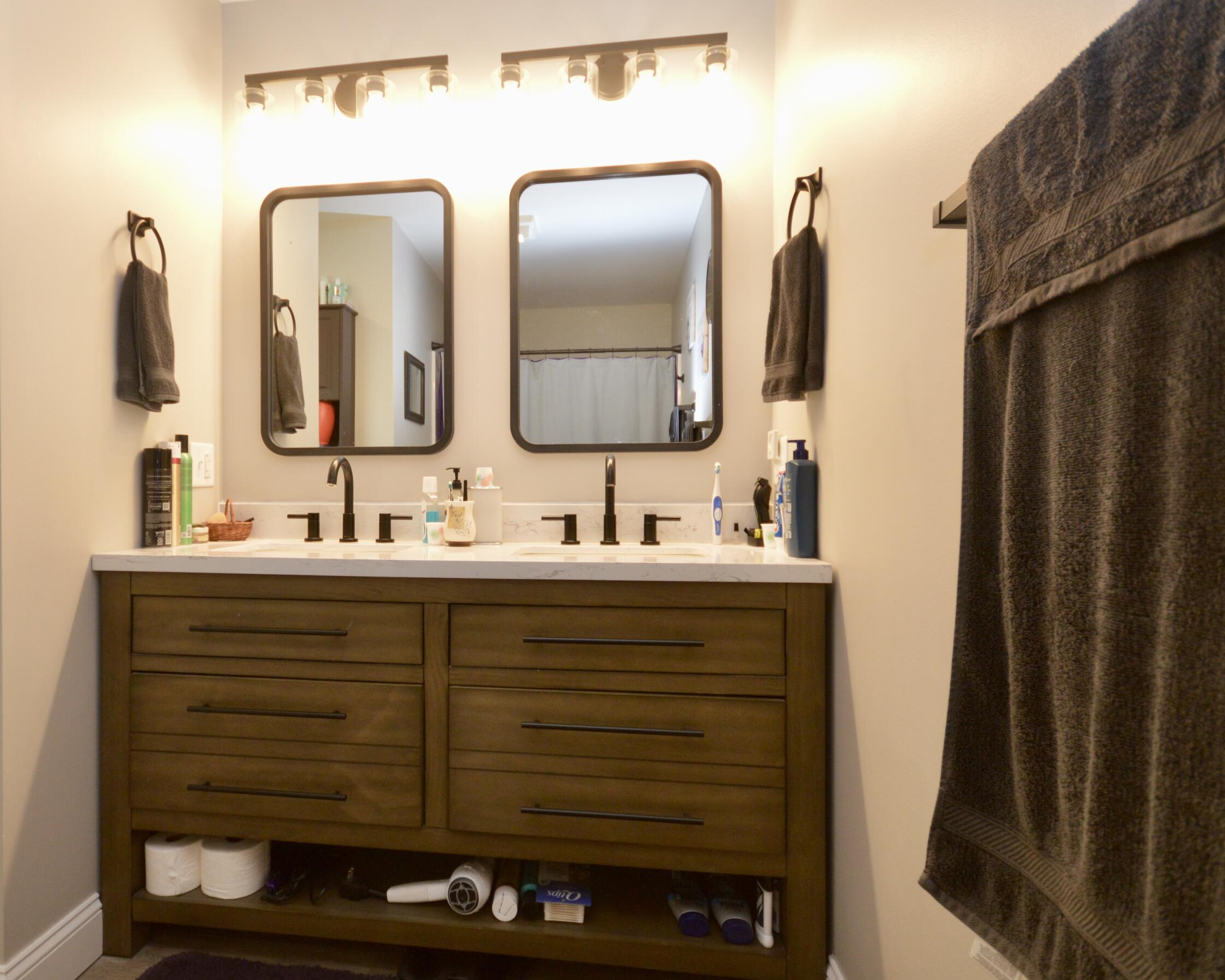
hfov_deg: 77.8
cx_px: 495
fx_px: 748
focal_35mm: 21
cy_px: 487
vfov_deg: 66.5
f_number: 4.2
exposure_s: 1/60
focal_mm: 11
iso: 640
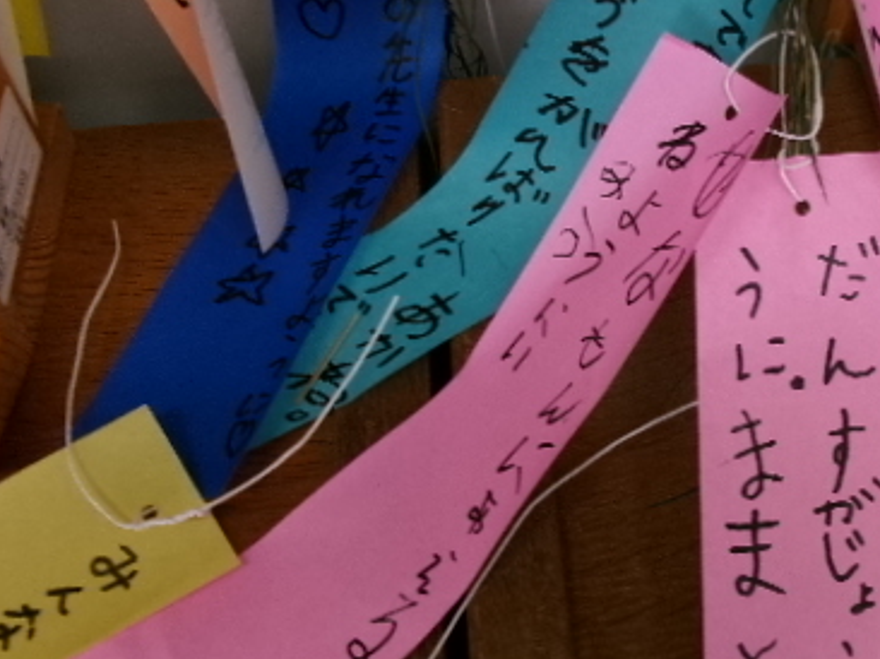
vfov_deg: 29.6
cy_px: 344
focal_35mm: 49
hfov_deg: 37.3
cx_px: 724
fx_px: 1245
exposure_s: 1/34
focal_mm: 5.1
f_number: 3.9
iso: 154
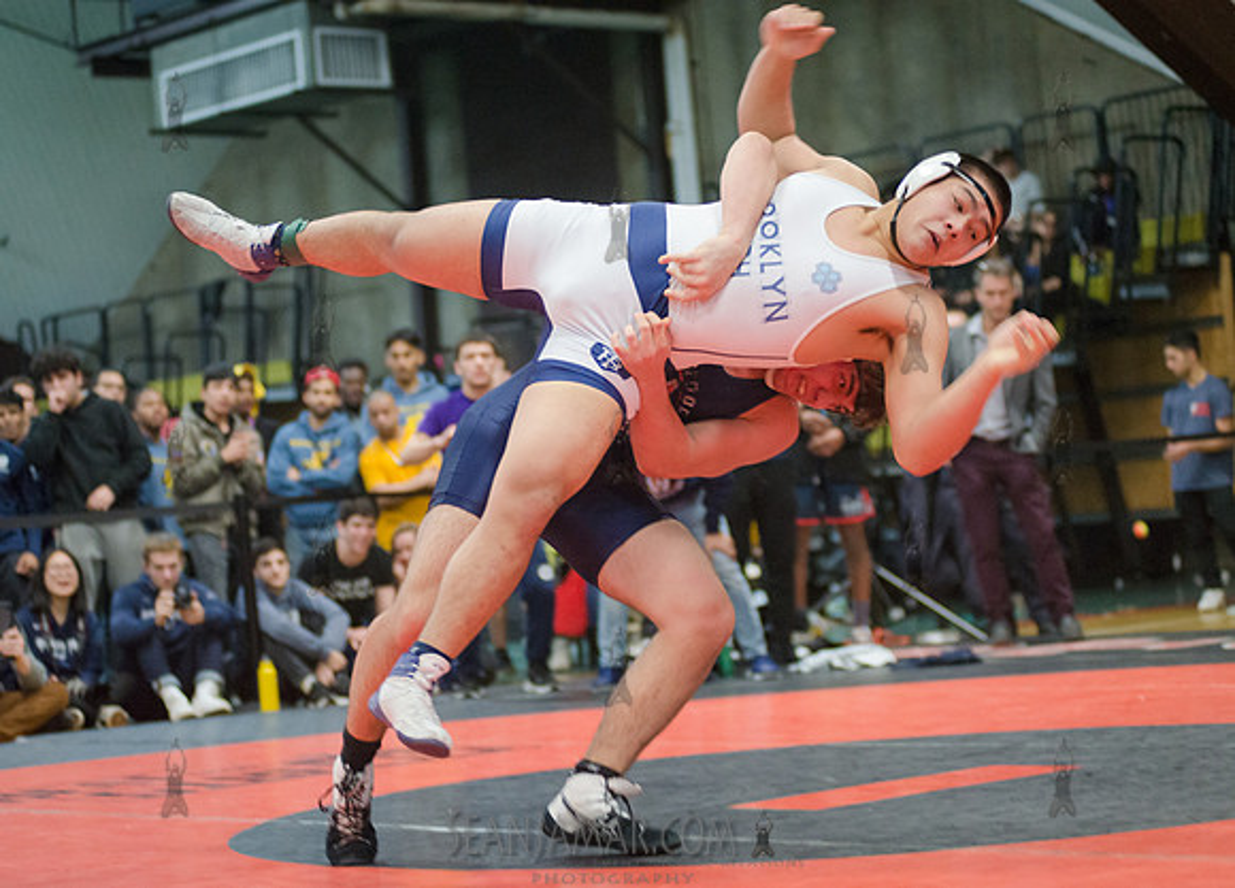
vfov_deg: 17.1
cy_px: 444
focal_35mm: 84
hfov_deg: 23.6
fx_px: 2956
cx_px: 570
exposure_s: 1/250
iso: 4000
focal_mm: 80
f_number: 2.8
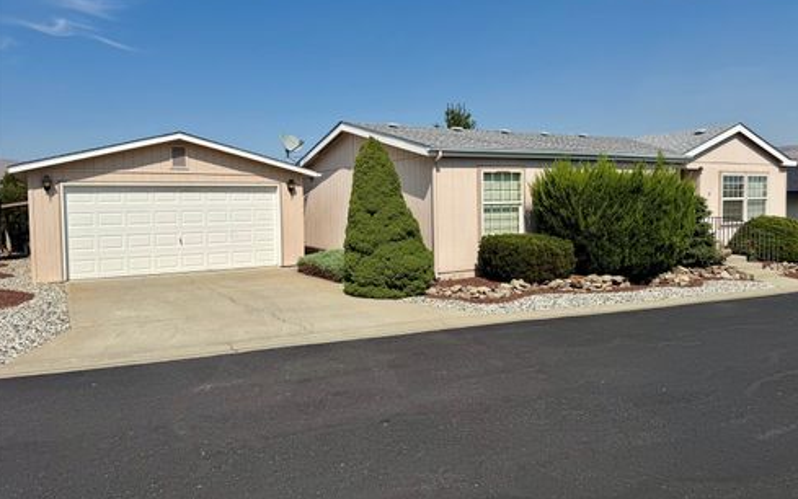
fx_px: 566
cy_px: 232
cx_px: 398
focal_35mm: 26
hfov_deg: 70.4
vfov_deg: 47.6
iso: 80
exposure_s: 1/9091
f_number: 1.78
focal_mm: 6.76
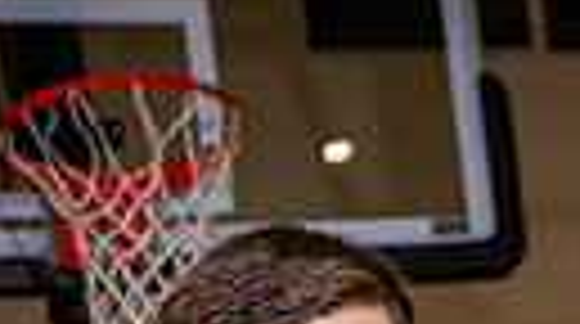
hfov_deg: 12.5
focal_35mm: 172
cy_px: 958
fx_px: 2640
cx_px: 441
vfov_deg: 6.4
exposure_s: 1/125
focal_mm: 47
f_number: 5.6
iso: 200
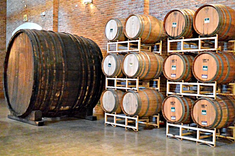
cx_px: 118
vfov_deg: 27.5
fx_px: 320
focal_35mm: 49
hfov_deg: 40.4
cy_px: 78
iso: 3200
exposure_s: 1/60
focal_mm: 18.5
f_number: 1.8
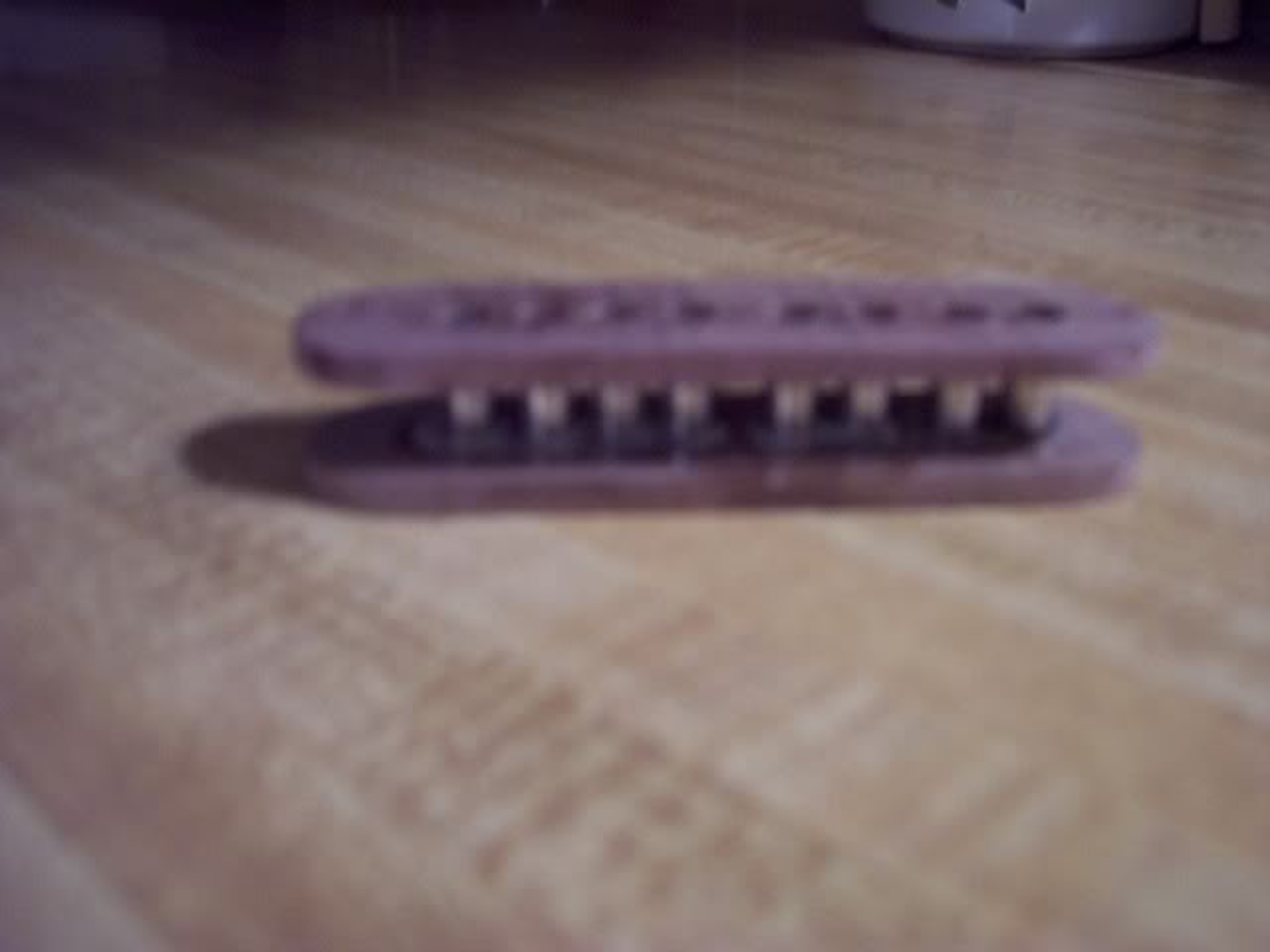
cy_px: 476
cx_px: 635
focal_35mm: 38
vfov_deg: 37.7
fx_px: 1394
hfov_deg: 49.0
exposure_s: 1/8
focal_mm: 8
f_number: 2.8
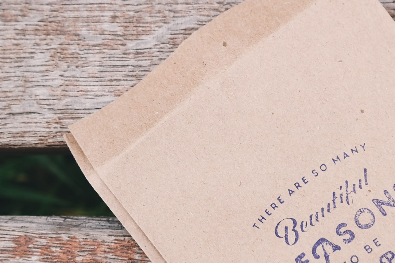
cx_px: 312
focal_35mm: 86
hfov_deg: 23.3
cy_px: 146
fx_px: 944
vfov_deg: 15.9
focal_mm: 19
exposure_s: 1/125
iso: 100
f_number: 3.5
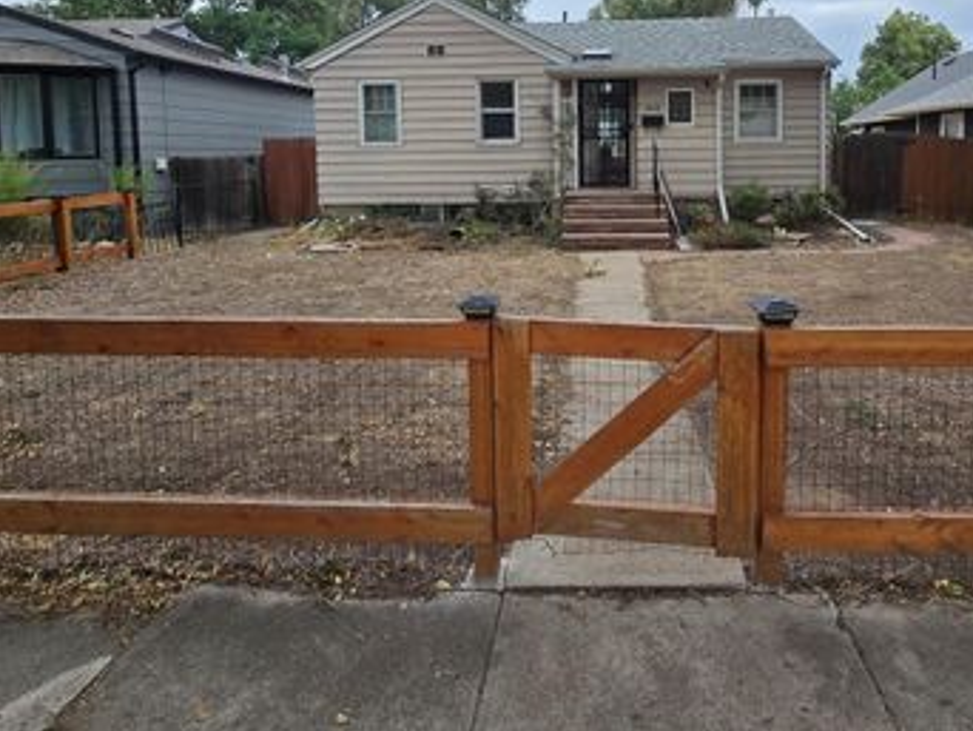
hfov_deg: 83.8
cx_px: 572
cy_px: 203
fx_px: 534
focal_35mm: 19
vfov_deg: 65.5
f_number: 2.2
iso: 50
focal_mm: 2.2
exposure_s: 1/296
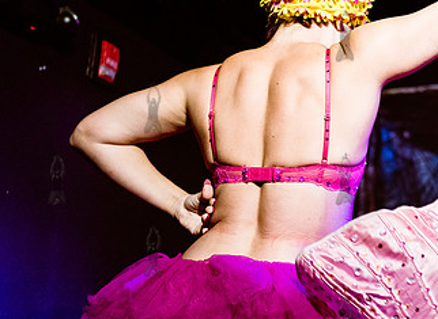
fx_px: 840
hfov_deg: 28.3
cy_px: 179
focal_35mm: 67
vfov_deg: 21.5
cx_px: 381
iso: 3200
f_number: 2
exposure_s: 1/500
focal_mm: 35
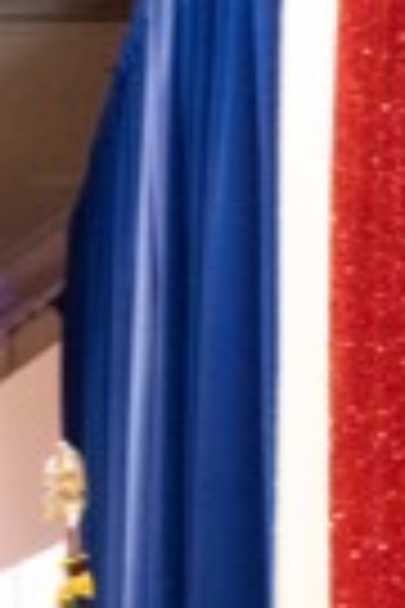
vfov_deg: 3.3
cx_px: -137
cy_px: 1531
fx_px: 10512
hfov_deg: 2.2
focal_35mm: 623
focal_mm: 70
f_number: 2.8
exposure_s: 1/80
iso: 6400
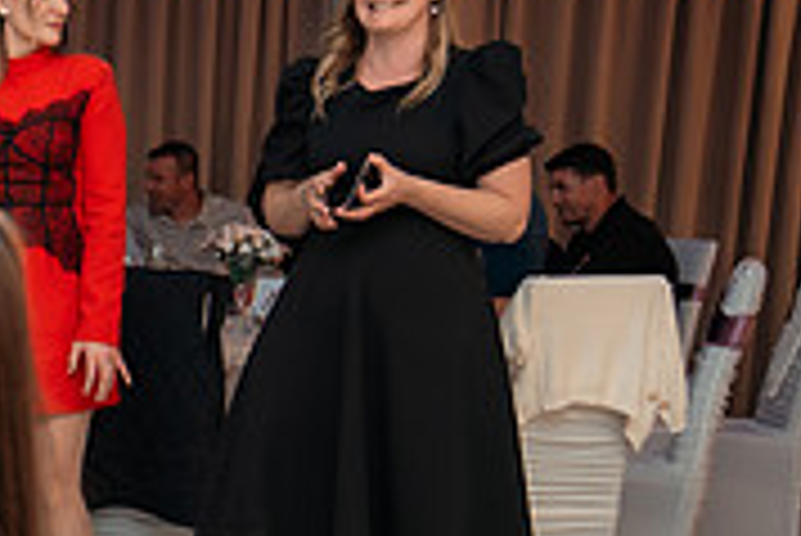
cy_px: 533
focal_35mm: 79
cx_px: -274
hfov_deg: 22.6
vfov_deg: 16.9
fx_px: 1759
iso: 1600
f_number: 2.8
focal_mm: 22
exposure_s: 1/200
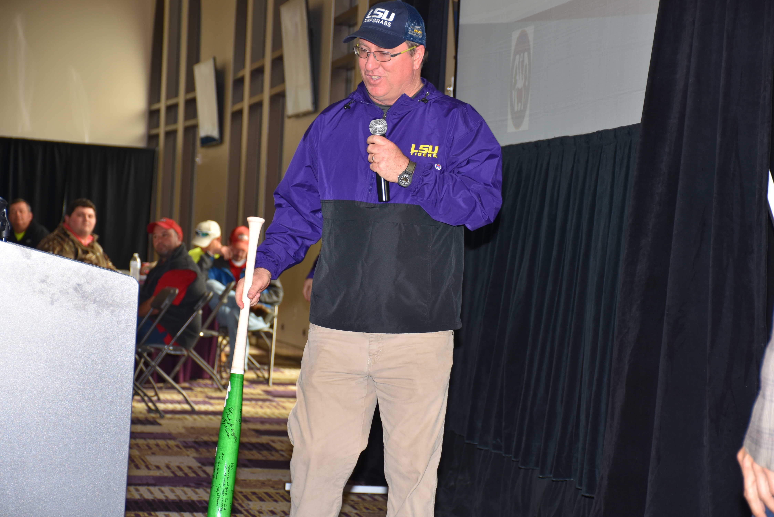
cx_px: 387
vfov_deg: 11.4
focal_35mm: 120
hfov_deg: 17.1
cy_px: 258
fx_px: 2581
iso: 200
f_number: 5.3
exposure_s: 1/60
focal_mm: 80
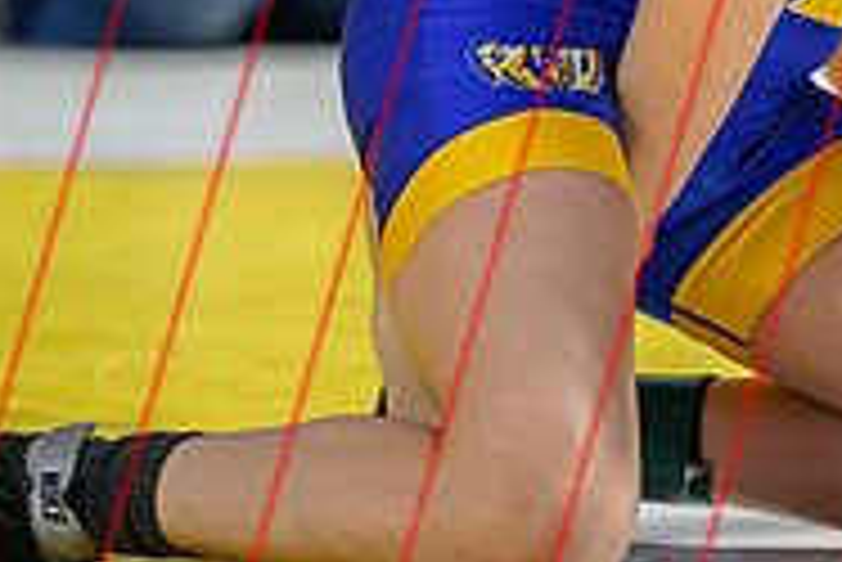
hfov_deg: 3.3
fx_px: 14606
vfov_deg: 2.2
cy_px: 119
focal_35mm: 624
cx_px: 1254
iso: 2000
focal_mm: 140
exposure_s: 1/800
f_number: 2.8
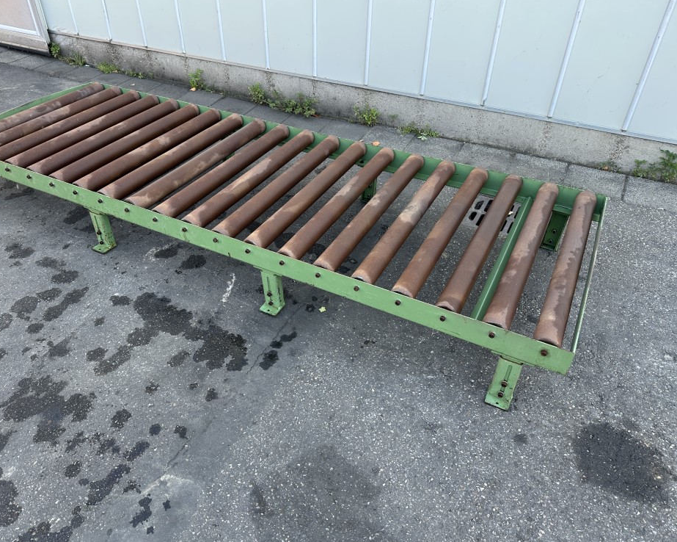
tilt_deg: -38.8
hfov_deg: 65.9
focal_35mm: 26
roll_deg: +0.9
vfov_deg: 54.9
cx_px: 306
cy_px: 267
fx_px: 521
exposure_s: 1/146
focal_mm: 6.86
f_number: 1.78
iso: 64
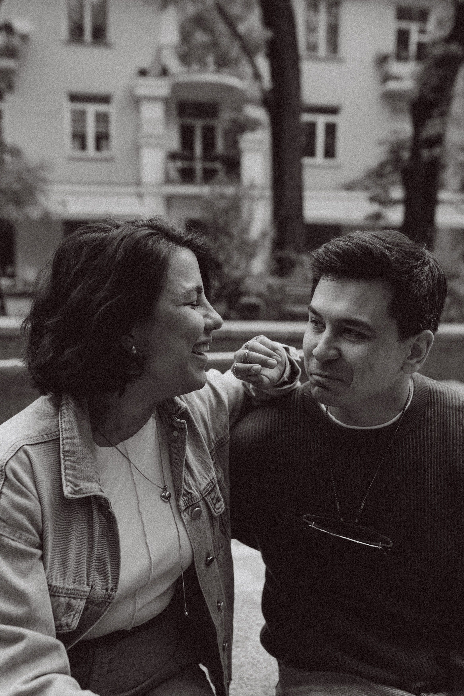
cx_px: 232
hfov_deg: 37.8
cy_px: 348
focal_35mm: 35
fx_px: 677
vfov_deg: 54.4
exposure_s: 1/400
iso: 200
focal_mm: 35
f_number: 3.2
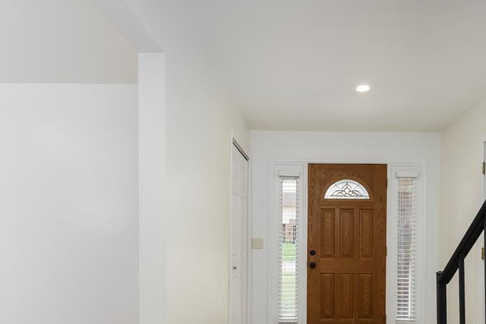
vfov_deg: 51.1
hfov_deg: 72.1
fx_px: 324
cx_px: 313
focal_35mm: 24
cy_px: 239
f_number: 7.1
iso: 200
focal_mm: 16
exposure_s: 1/160
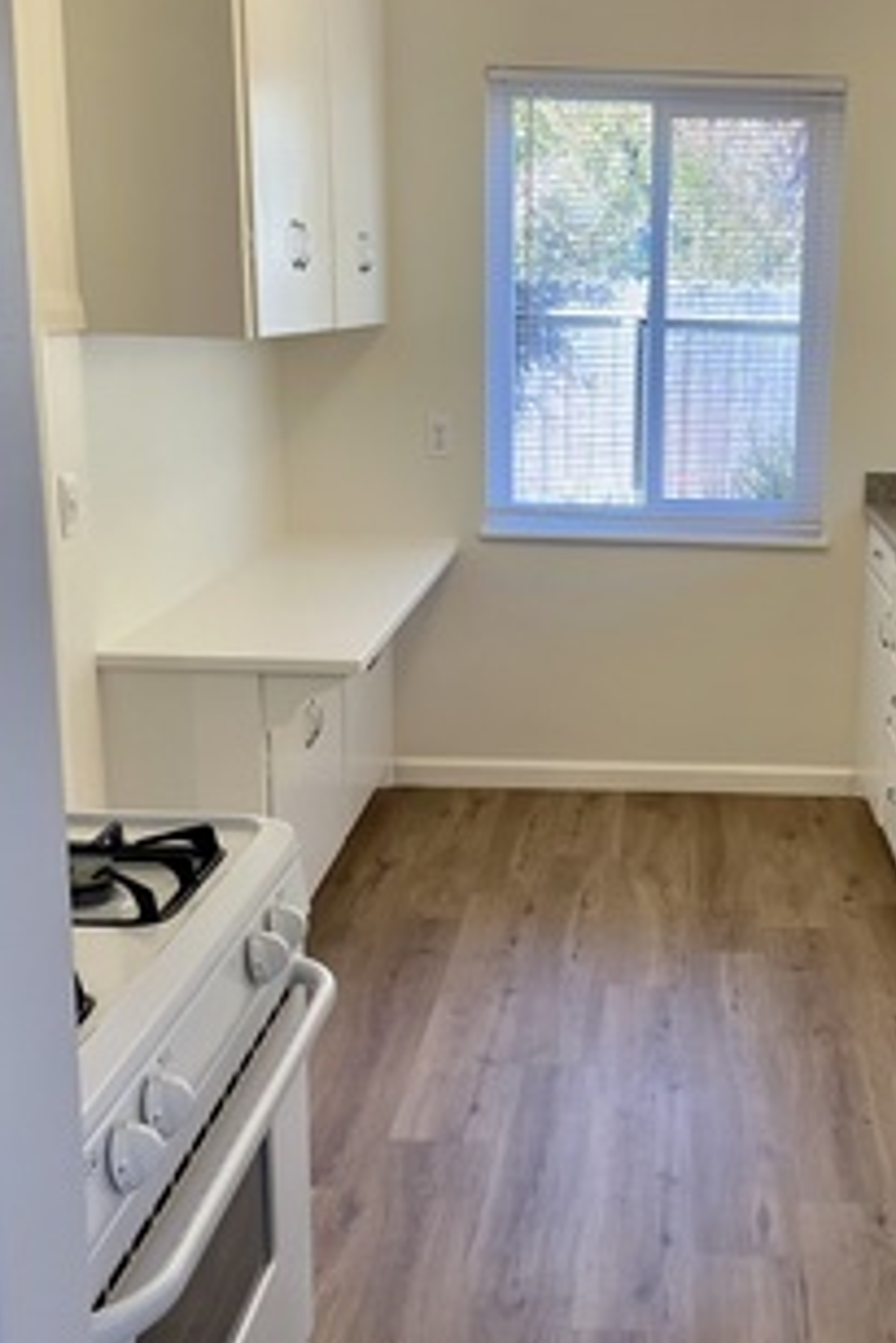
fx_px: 1641
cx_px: 671
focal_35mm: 44
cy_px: 717
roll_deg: -0.8
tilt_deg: -13.5
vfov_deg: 44.5
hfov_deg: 30.1
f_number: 1.6
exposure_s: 1/120
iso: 125
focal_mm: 4.2
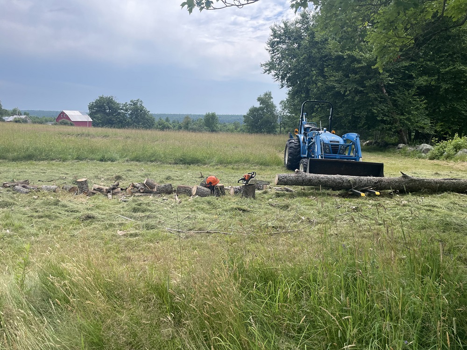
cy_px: 175
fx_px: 351
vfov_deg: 53.1
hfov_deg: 67.3
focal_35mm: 26
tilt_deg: -9.2
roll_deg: -0.3
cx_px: 234
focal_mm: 4.2
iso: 32
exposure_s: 1/2353
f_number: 1.6
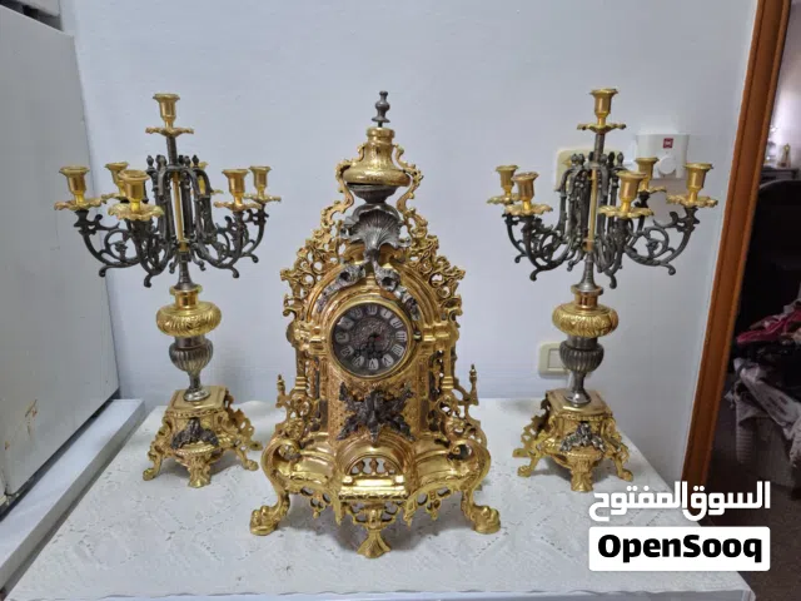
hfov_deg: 73.9
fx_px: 532
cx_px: 400
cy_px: 300
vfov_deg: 58.9
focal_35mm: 23
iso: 200
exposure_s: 1/100
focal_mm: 5.54
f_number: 1.8
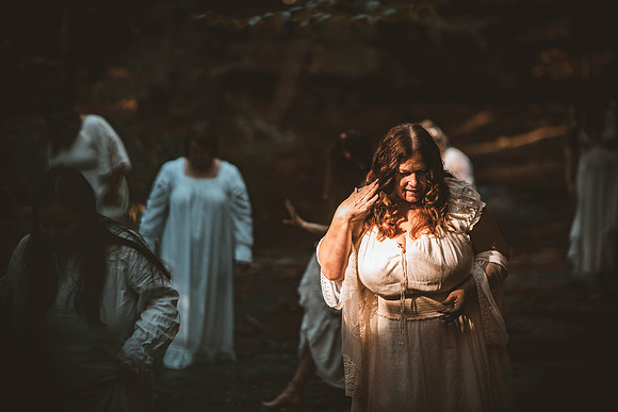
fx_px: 2919
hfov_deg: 12.1
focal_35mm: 170
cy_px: 206
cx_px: 309
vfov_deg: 8.1
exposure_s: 1/400
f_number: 2.8
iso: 1000
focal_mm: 170
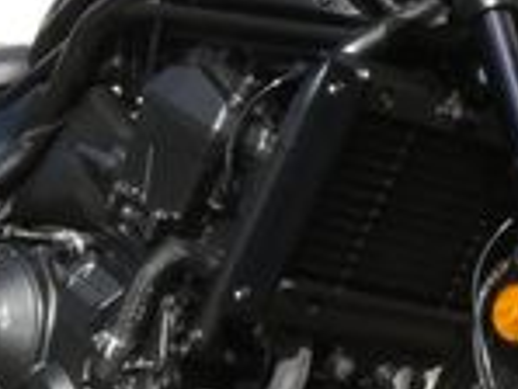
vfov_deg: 8.0
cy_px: 236
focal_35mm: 185
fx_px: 2771
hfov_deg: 10.7
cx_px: 229
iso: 800
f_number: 8
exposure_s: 1/1000
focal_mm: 7.8
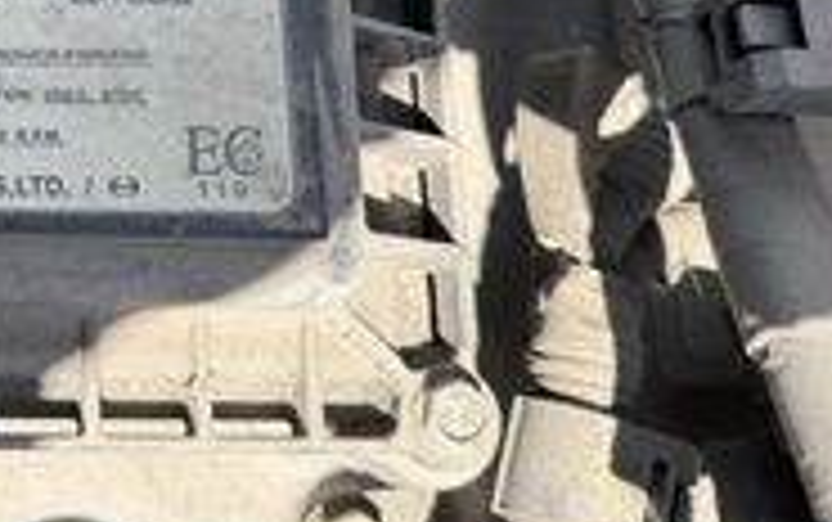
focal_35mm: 55
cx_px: 9
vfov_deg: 22.5
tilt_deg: -73.9
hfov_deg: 33.8
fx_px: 1248
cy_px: -32
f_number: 1.78
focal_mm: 6.76
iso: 80
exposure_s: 1/1139
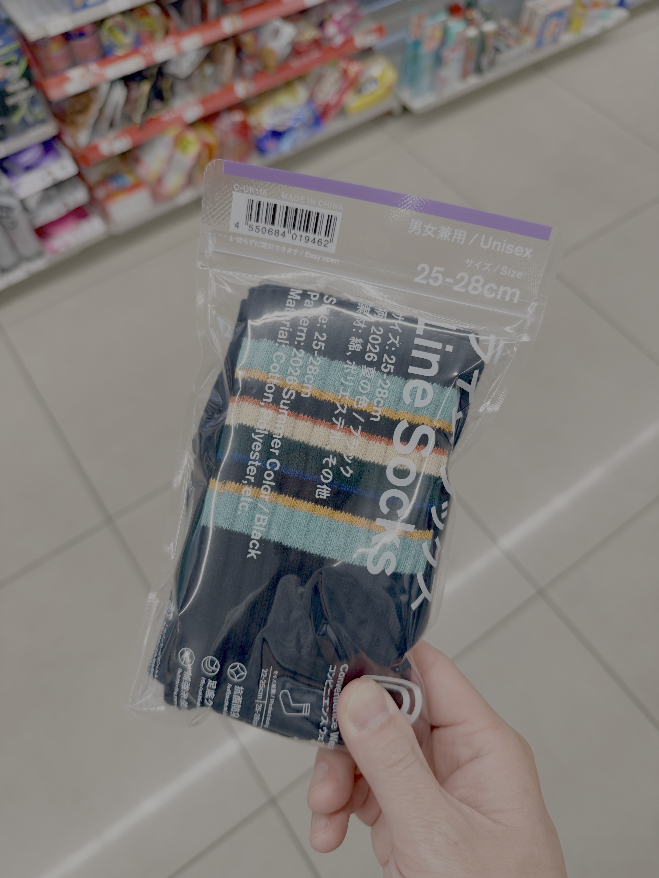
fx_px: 609
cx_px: 330
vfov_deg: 71.6
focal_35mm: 24
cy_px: 439
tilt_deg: -60.9
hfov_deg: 56.8
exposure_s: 1/120
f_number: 1.78
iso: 160
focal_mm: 6.76
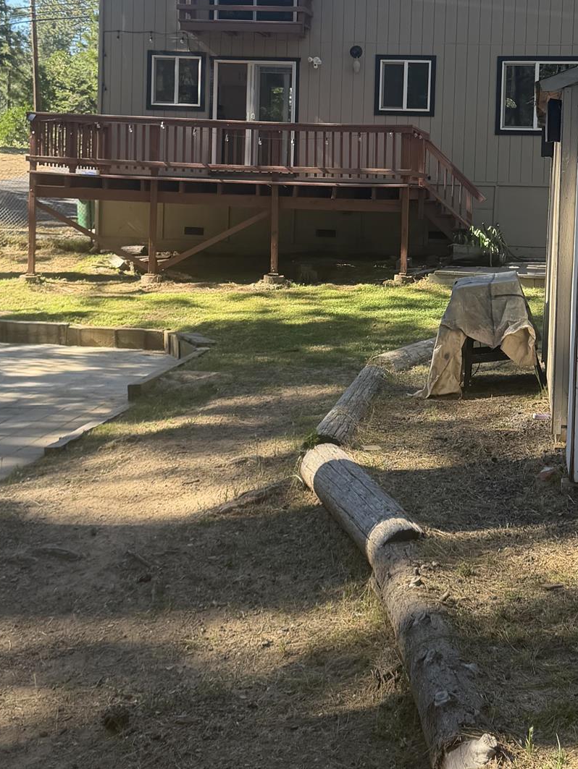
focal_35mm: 52
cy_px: 220
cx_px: 418
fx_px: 1157
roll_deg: -2.4
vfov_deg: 36.2
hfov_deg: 27.7
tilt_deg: -3.8
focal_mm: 6.76
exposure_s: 1/979
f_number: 1.78
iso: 100
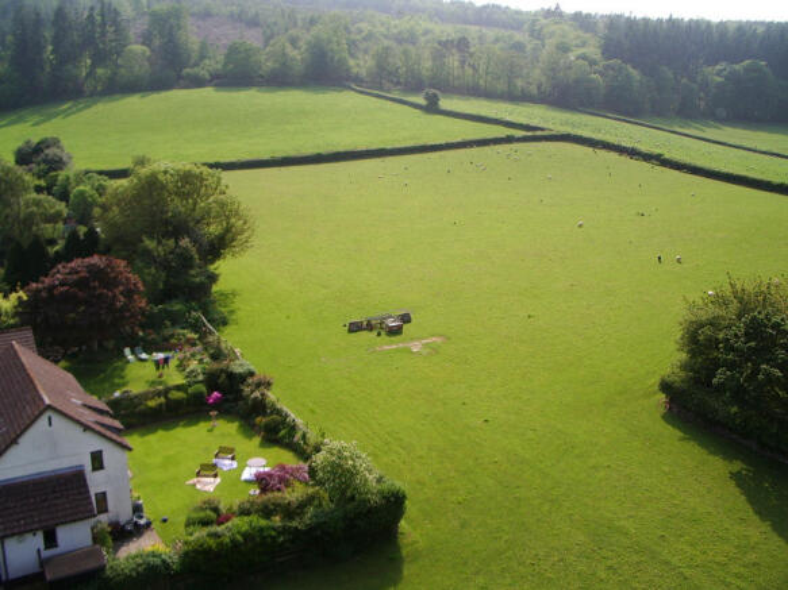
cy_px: 295
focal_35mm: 35
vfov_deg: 40.7
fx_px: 797
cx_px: 394
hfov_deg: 52.6
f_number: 4.3
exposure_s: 1/320
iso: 50
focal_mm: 5.8
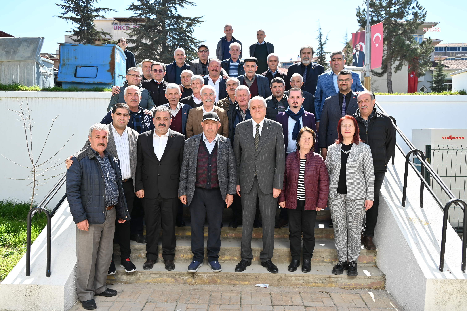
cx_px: 234
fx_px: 396
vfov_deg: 43.0
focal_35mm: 30
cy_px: 156
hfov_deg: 61.1
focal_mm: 30.5
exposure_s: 1/250
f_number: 5.6
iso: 160
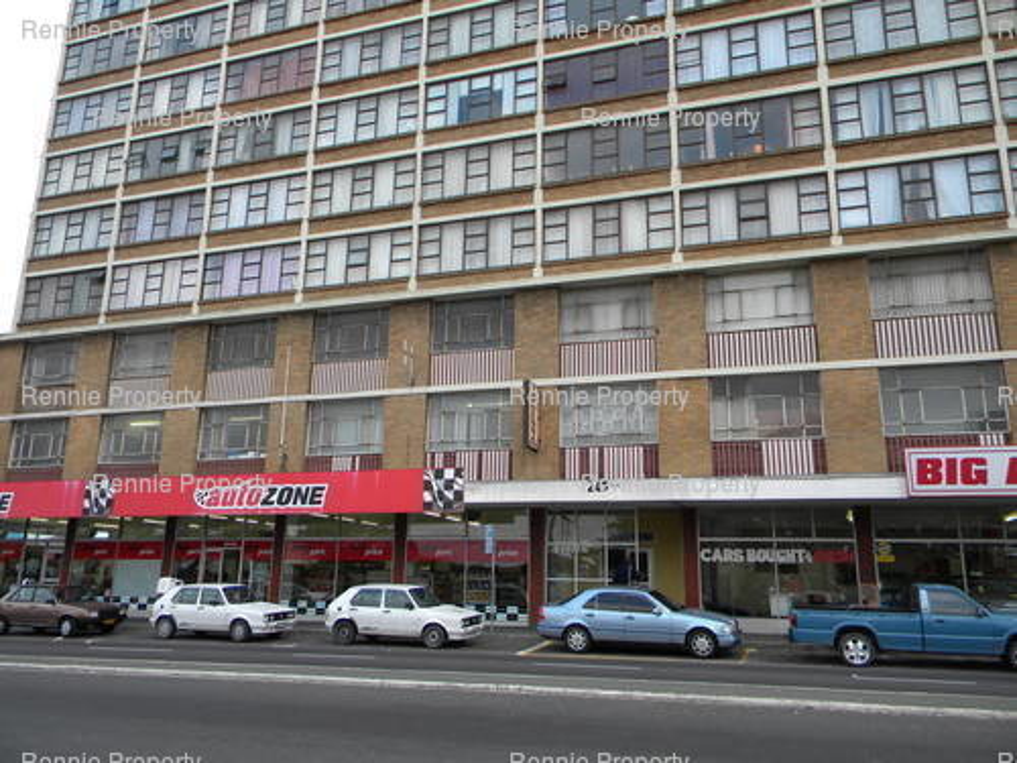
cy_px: 382
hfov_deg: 63.4
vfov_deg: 49.7
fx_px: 823
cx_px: 508
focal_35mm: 28
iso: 80
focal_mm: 5
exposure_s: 1/170
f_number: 3.5
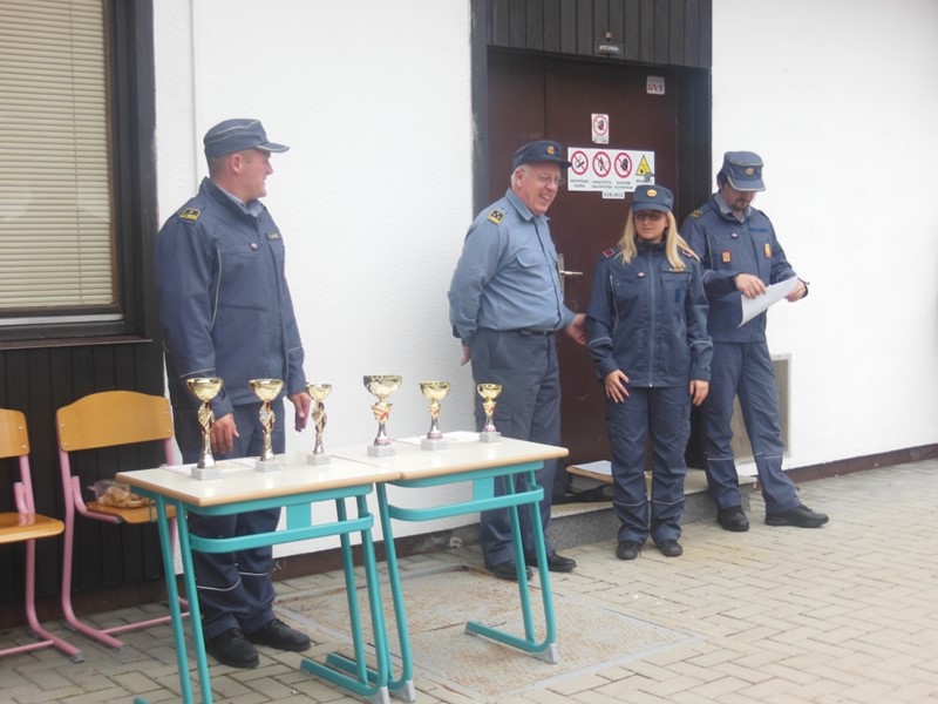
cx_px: 469
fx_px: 1409
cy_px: 352
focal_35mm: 52
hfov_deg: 36.8
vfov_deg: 28.0
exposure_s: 1/160
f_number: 4.7
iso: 125
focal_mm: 9.3
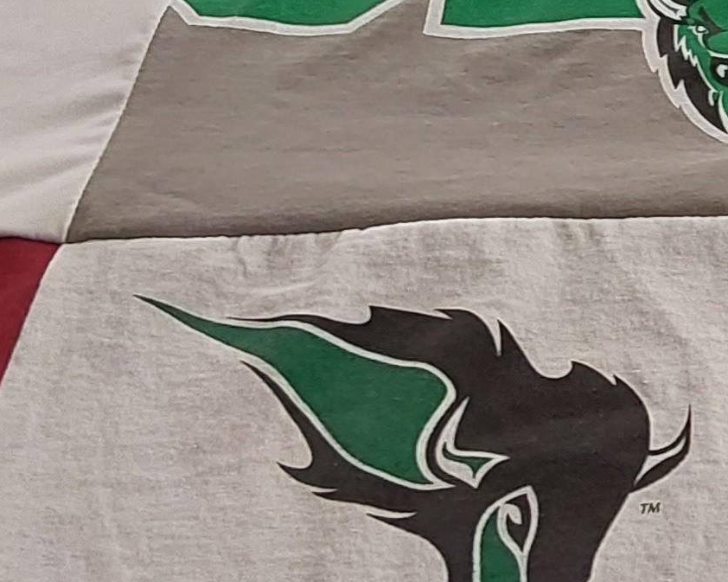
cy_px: -108
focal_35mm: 106
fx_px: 2283
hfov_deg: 16.9
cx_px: 984
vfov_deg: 14.1
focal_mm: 2.91
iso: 80
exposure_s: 1/60
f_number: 1.9
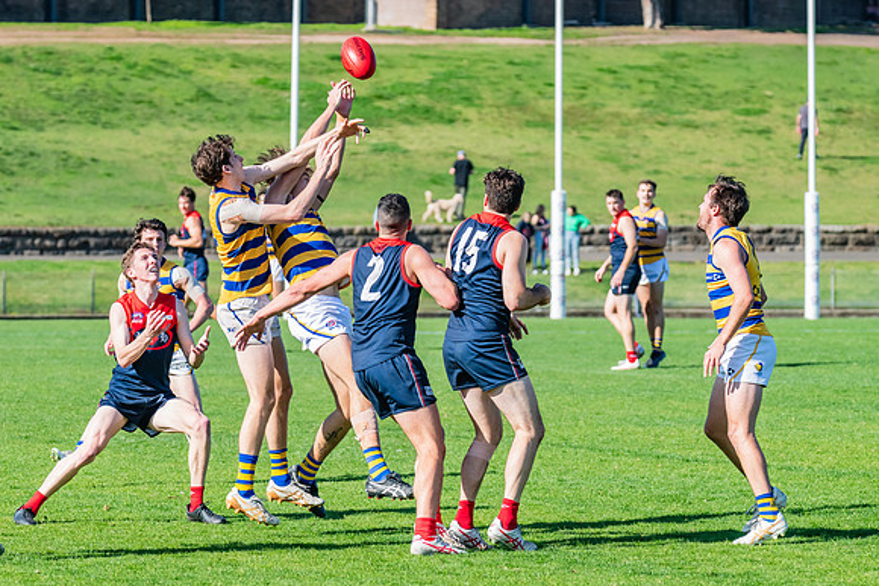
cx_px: 435
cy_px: 276
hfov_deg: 8.6
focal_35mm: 239
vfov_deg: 5.7
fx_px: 5849
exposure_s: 1/1600
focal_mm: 210
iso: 800
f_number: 8
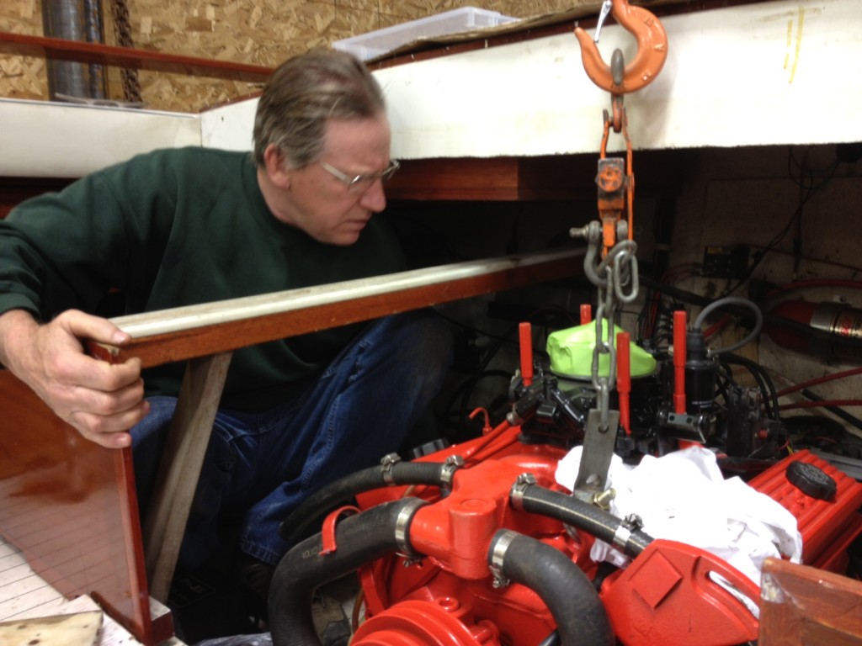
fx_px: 872
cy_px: 323
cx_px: 431
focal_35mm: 35
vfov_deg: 40.7
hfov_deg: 52.6
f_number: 2.4
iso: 64
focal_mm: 4.28
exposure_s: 1/20
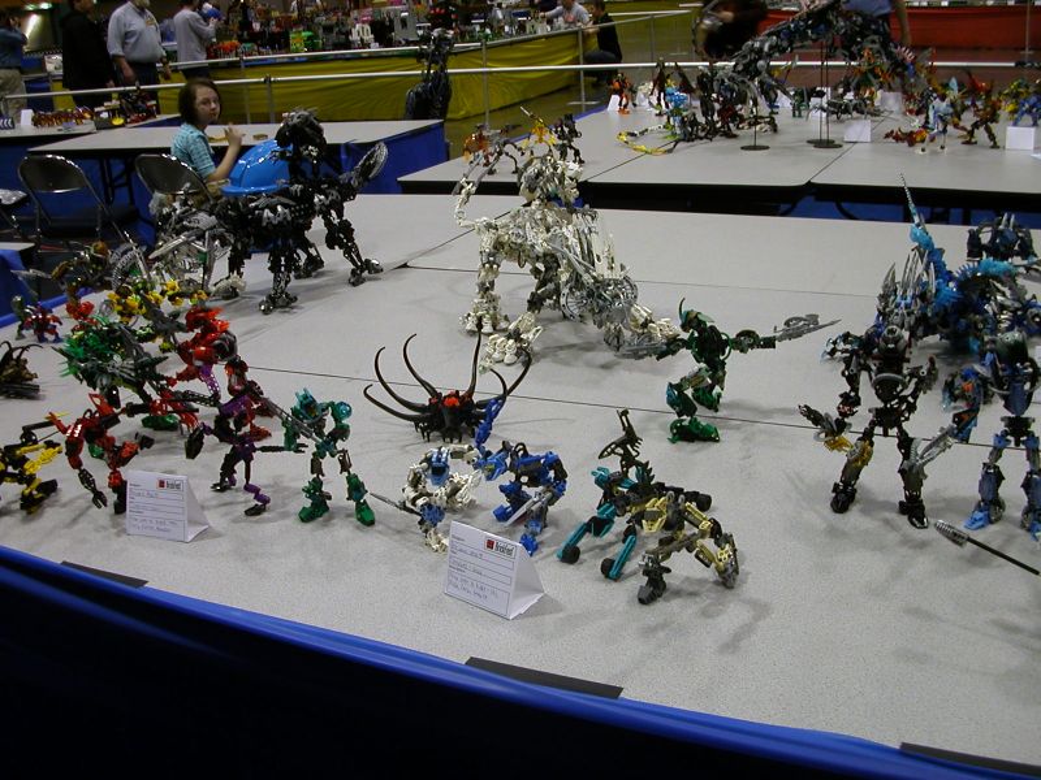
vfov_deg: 38.7
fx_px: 1113
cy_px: 390
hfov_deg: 50.1
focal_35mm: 37
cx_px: 520
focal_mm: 5.6
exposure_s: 1/25.3
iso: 100
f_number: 2.7
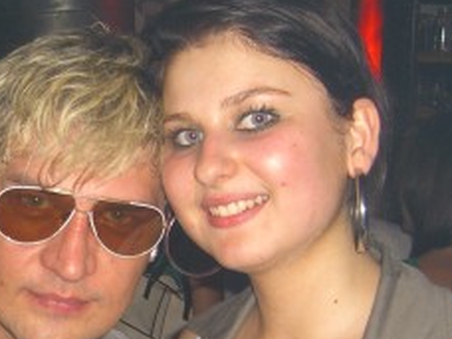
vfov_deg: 14.6
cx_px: 30
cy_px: 307
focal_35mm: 100
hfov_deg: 19.2
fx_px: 1306
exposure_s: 1/60
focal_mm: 7.9
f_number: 2.8
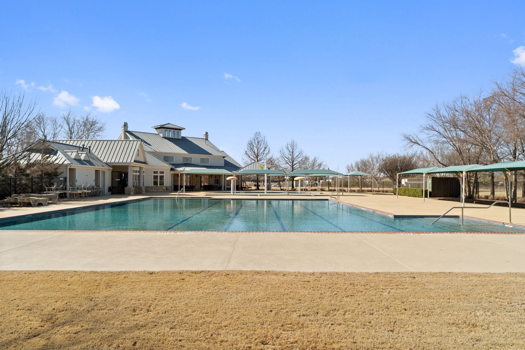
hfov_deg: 69.4
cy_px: 175
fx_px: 379
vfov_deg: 49.5
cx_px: 262
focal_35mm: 26
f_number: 8
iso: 250
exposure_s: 1/60
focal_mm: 26
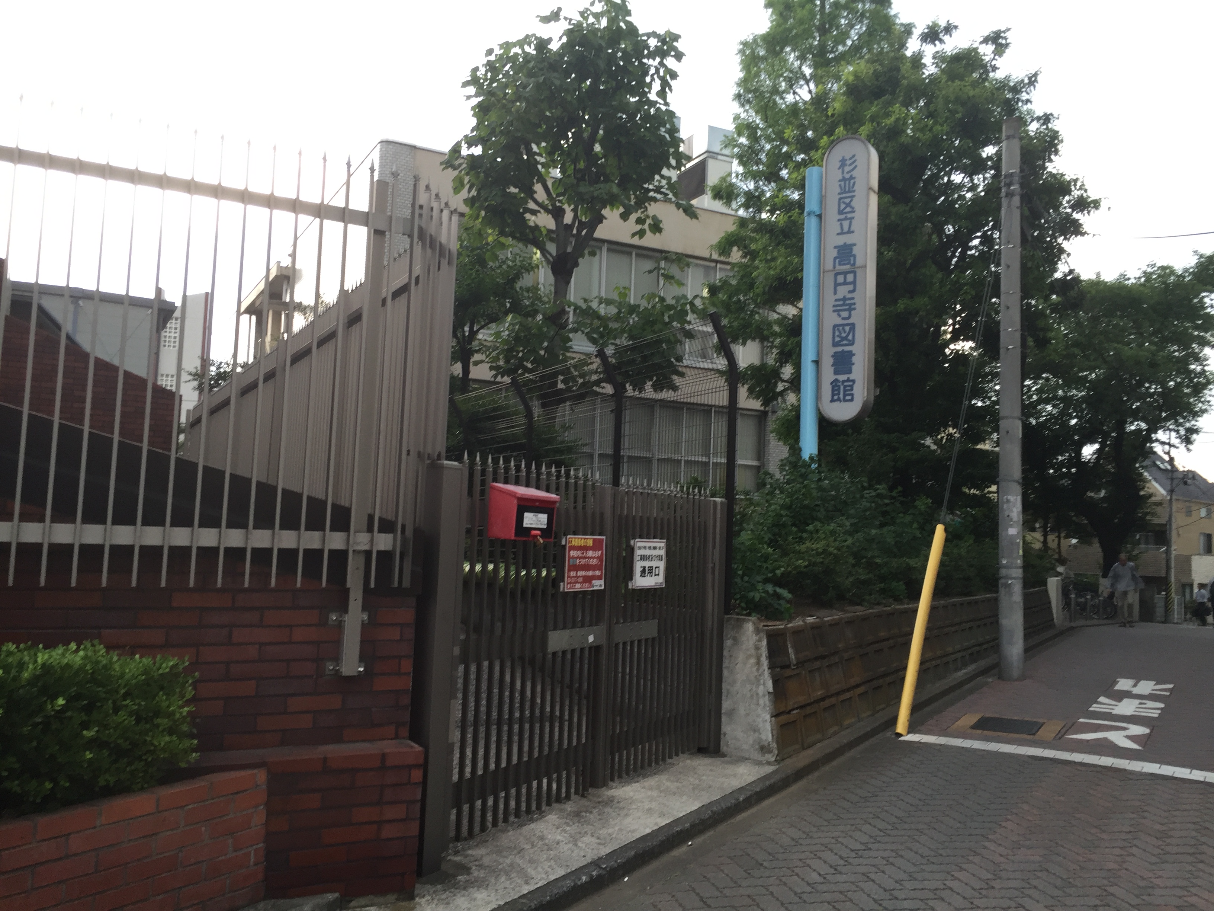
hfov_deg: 61.7
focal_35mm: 29
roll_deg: -2.2
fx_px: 1017
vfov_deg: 48.2
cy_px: 456
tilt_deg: +3.3
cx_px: 607
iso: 50
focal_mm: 4.15
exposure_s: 1/120
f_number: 2.2
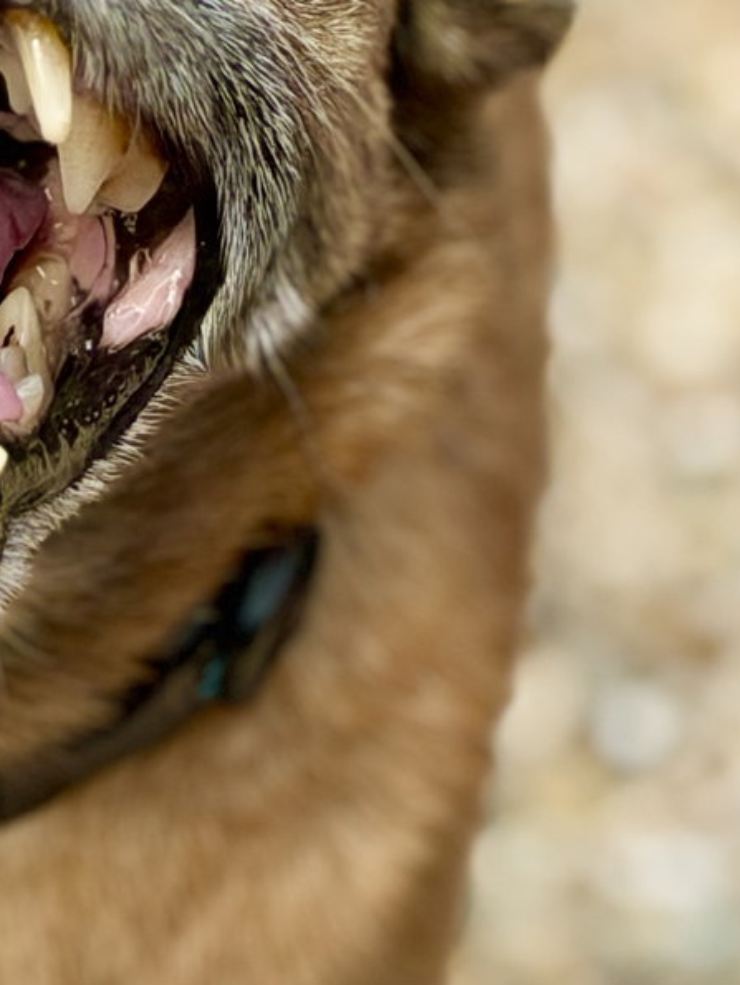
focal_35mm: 172
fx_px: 4897
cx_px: -247
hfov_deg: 8.5
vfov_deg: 11.5
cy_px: 322
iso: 64
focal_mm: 6.76
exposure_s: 1/1642
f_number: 1.78
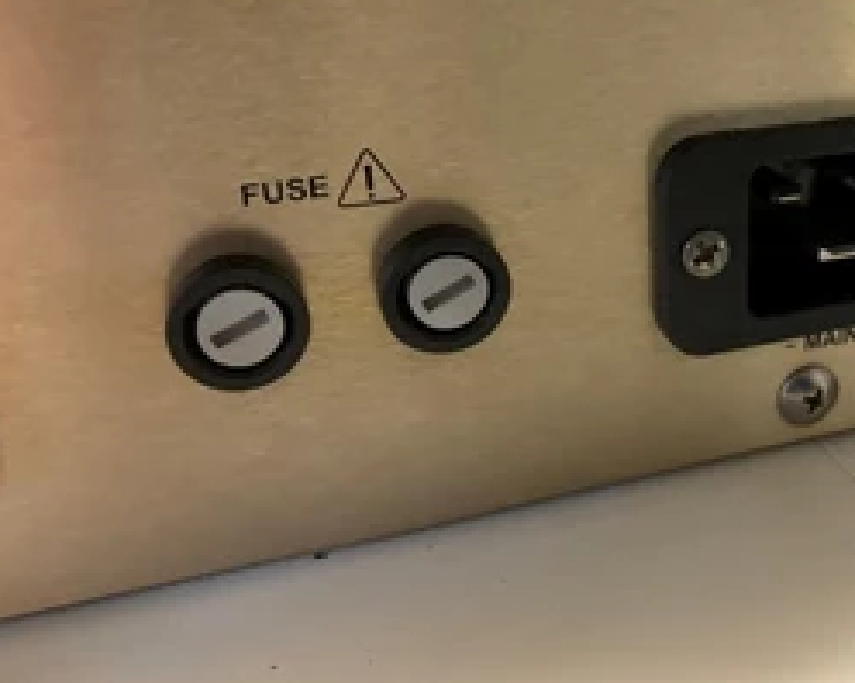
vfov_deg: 36.2
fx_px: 1037
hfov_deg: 43.0
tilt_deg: -18.8
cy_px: 245
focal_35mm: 41
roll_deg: -0.3
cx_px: 672
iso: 640
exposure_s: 1/30
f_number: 1.8
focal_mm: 4.25
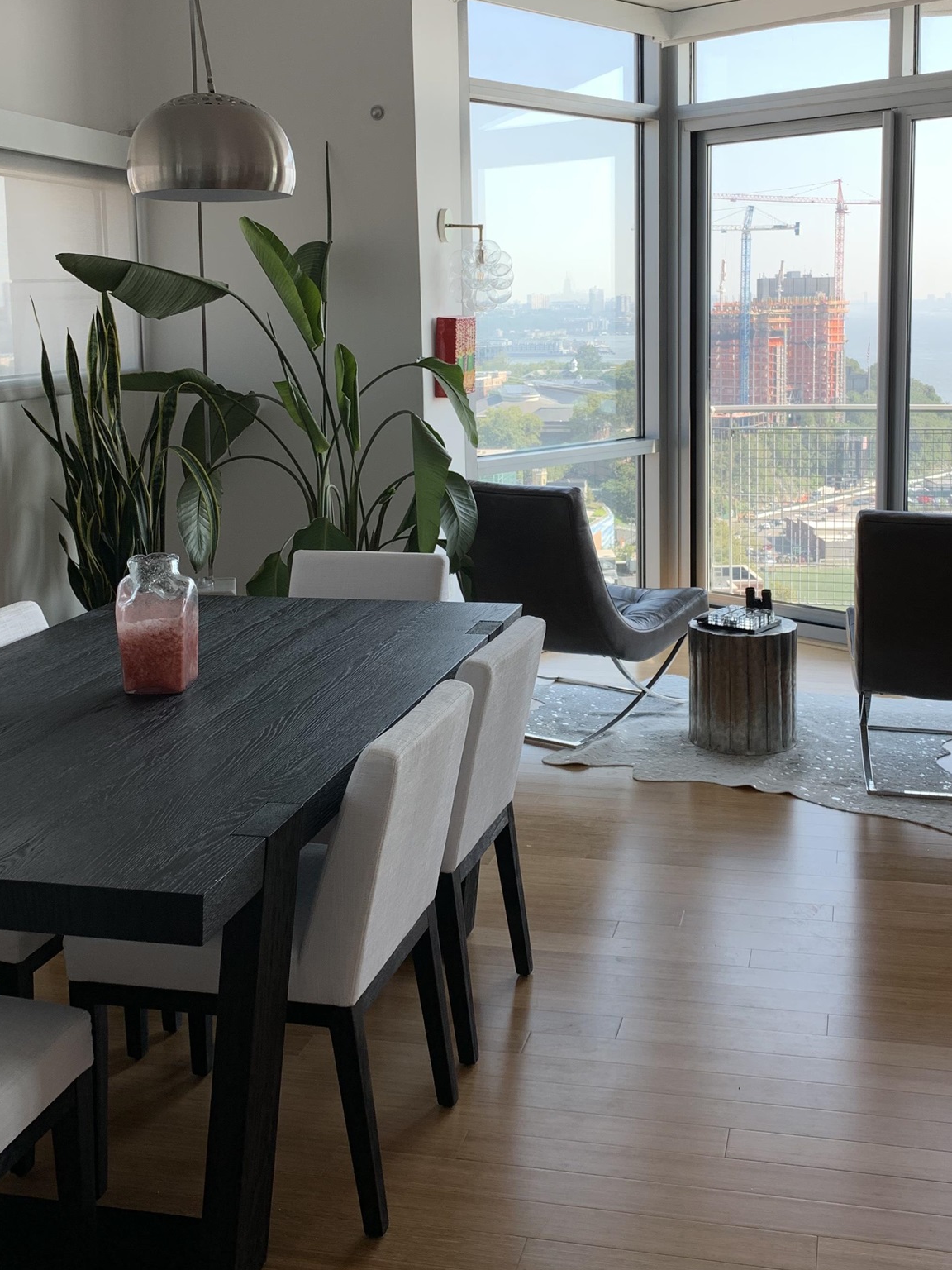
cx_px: 546
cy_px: 484
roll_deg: +1.0
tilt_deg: -5.7
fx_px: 1430
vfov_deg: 47.5
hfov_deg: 36.7
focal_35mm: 39
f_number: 1.8
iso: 25
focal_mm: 4.25
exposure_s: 1/130
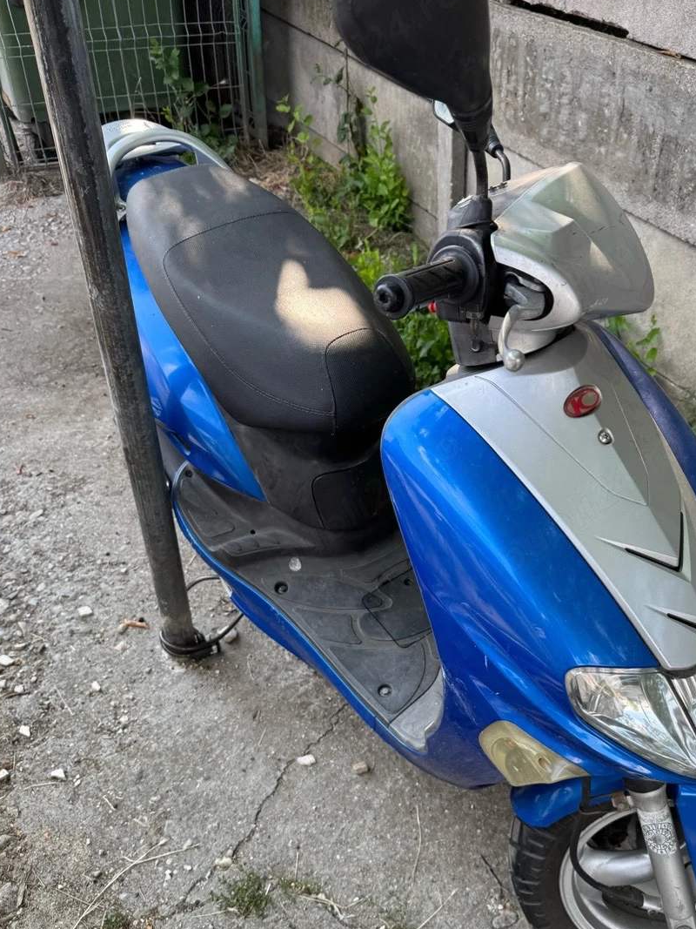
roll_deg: -2.7
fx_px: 804
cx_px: 424
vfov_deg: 59.7
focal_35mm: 30
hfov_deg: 46.5
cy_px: 539
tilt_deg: -40.1
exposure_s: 1/312
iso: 80
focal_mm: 6.76
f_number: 1.78
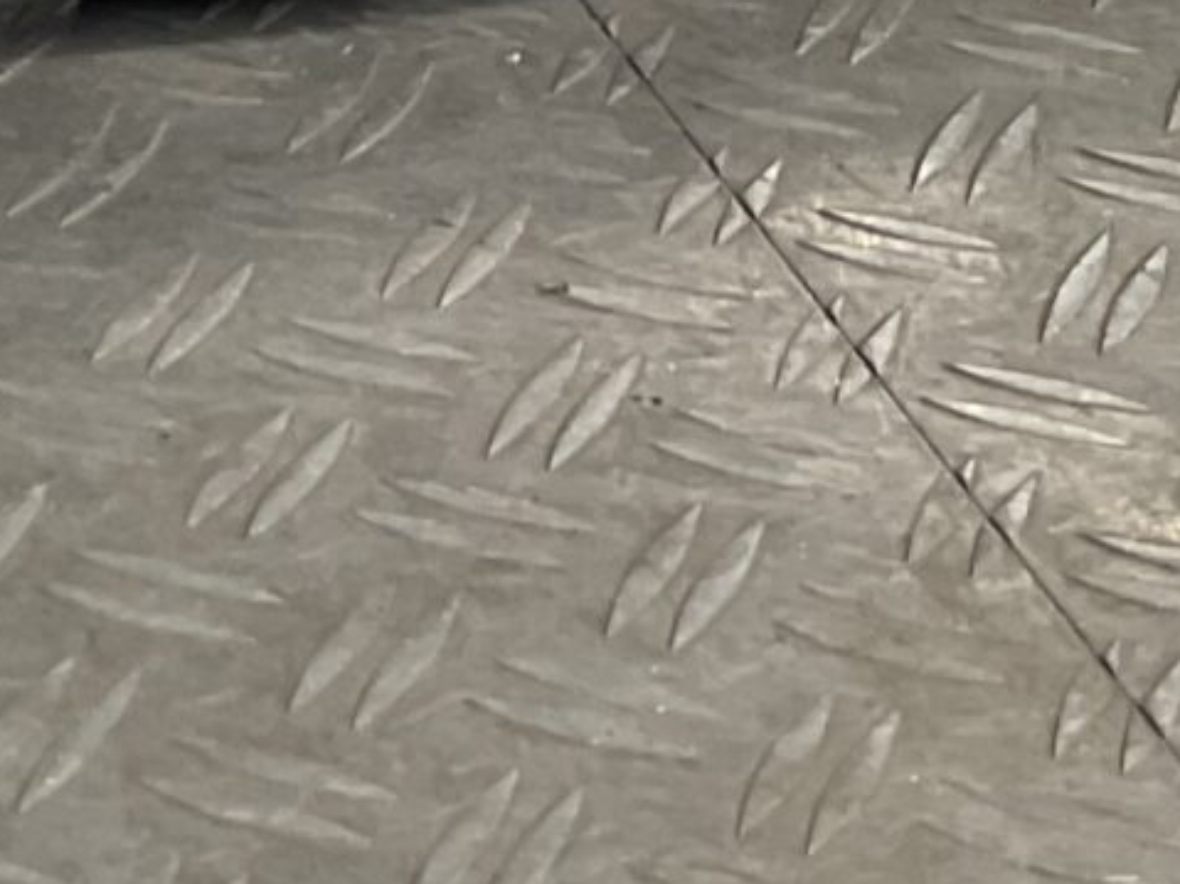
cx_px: 1047
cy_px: -1194
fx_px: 5282
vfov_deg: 8.7
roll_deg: -2.4
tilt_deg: -14.9
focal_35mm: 155
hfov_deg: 12.7
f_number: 1.8
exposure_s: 1/855
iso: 16
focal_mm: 3
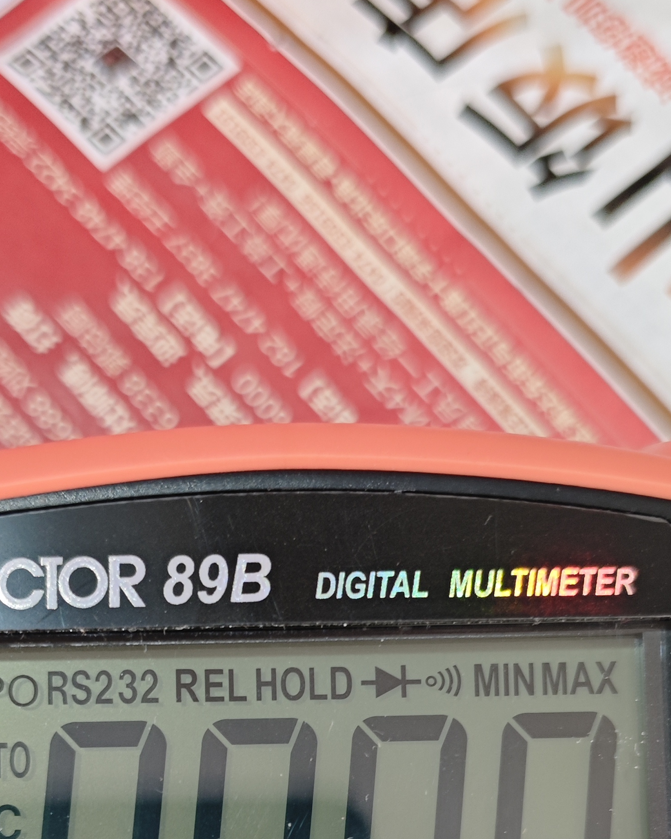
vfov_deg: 33.6
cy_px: 789
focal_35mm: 52
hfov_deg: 29.1
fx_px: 1291
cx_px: 310
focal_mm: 5.84
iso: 200
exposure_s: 1/53.6
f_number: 1.6
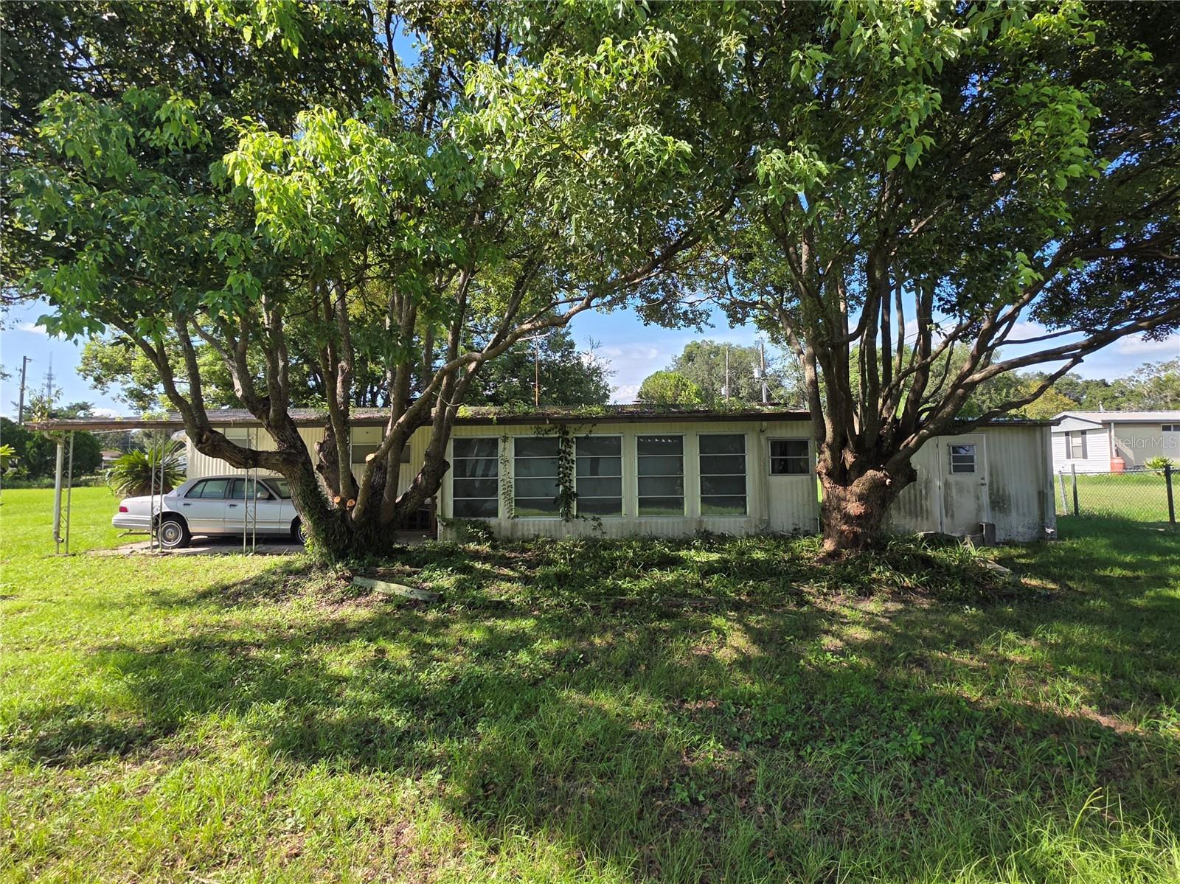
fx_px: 443
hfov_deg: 106.2
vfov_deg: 89.9
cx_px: 590
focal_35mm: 13
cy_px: 442
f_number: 1.9
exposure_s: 1/833
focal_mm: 2.2
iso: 40
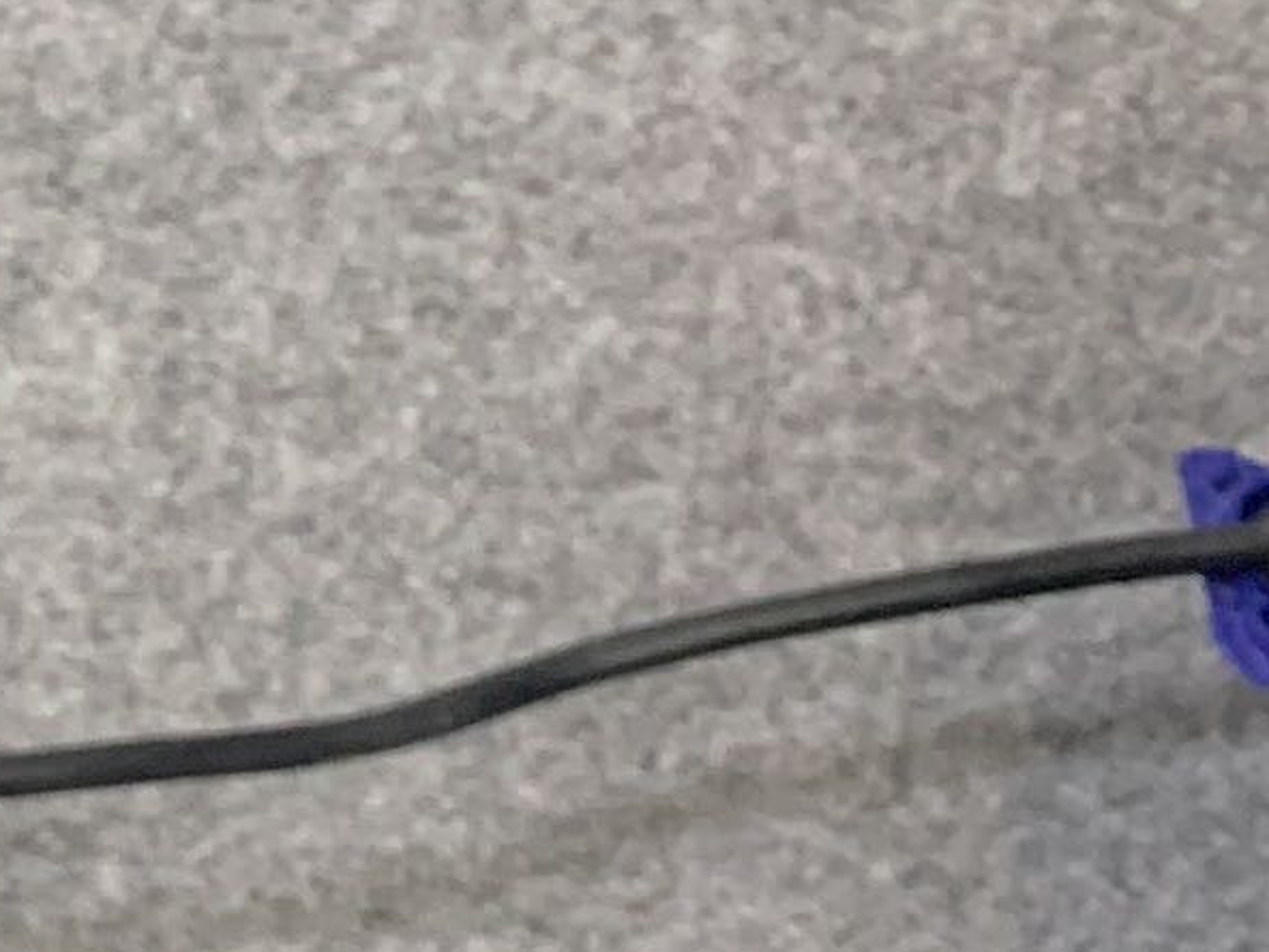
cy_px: 828
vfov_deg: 8.4
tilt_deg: -8.1
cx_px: -2808
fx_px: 6489
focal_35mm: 177
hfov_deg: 8.7
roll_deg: +1.5
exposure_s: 1/50
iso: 80
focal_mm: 4.25
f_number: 1.8
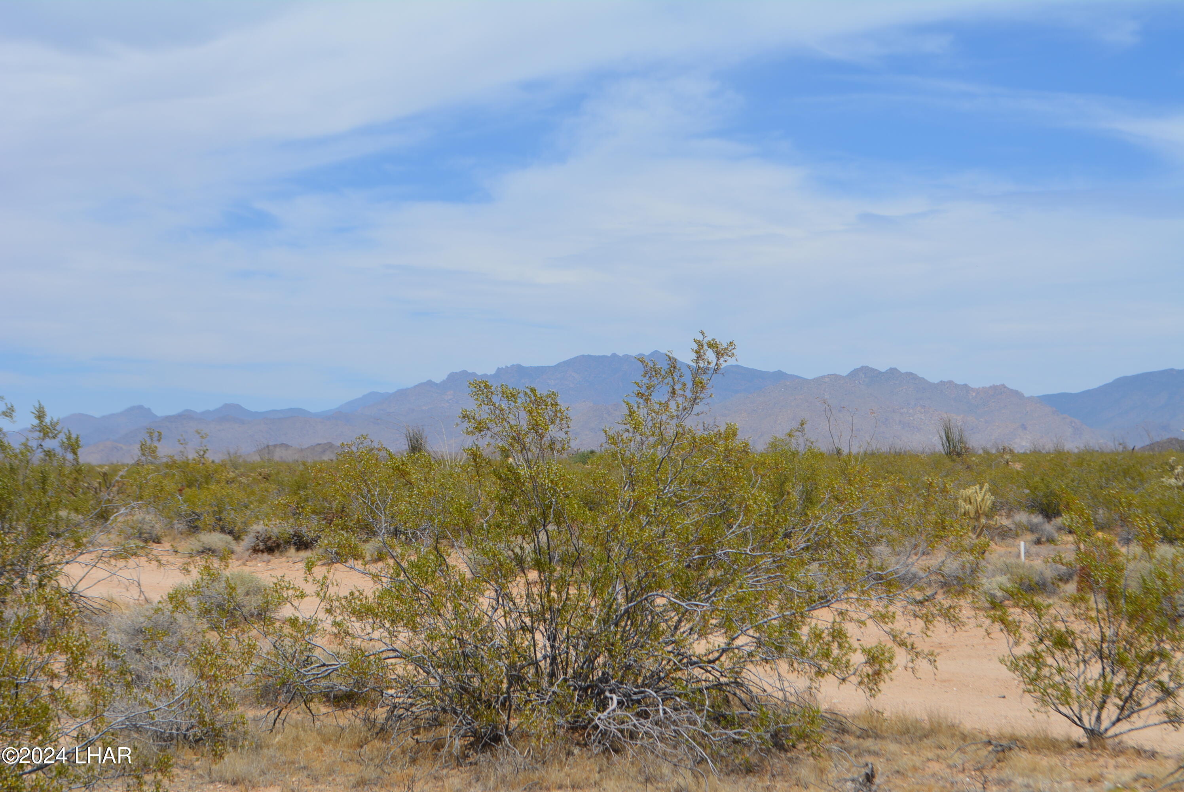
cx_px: 592
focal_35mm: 66
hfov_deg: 30.5
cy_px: 396
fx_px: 2172
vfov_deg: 20.6
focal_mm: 44
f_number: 9
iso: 100
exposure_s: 1/320
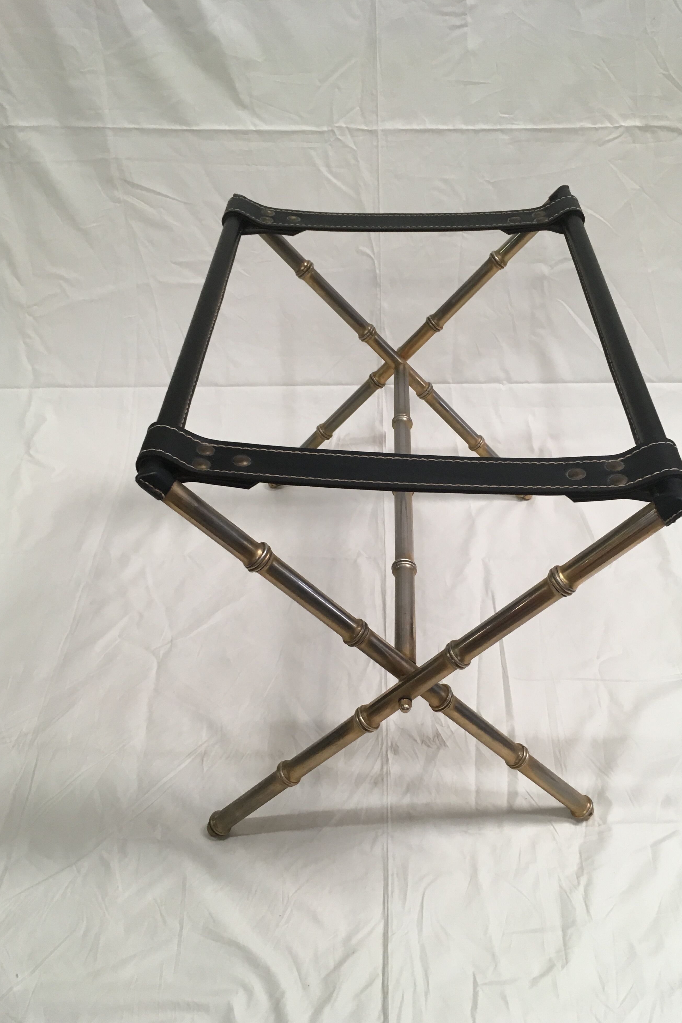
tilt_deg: -41.4
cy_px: 522
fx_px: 881
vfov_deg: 60.3
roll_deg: +0.1
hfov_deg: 42.2
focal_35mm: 31
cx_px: 387
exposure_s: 1/33
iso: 50
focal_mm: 4.15
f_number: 2.2
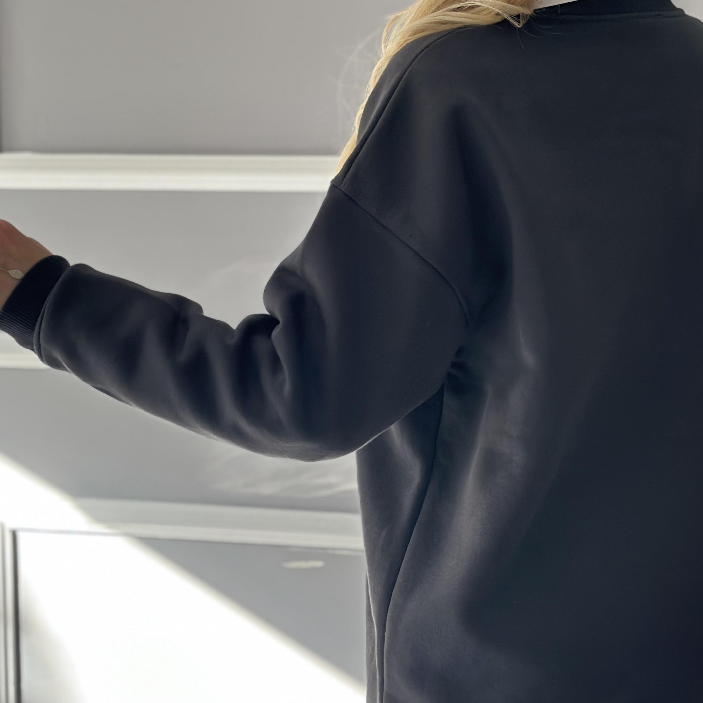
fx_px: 1838
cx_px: 396
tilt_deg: -7.5
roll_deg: -0.4
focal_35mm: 80
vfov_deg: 21.6
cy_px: 278
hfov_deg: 21.6
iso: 125
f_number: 1.78
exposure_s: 1/116
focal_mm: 6.86
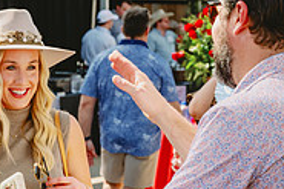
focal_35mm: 182
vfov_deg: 7.5
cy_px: 150
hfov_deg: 11.2
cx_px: 6
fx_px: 1434
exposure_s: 1/800
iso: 500
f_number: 5.6
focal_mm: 58
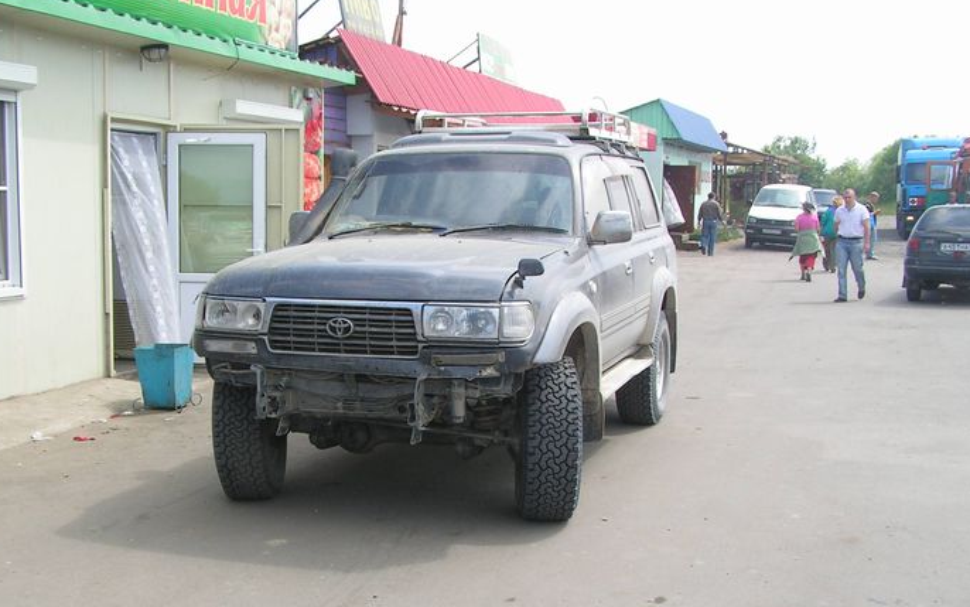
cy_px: 386
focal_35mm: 47
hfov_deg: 42.6
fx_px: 1243
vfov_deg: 27.3
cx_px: 455
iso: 50
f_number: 5.6
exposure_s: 1/125
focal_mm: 6.3
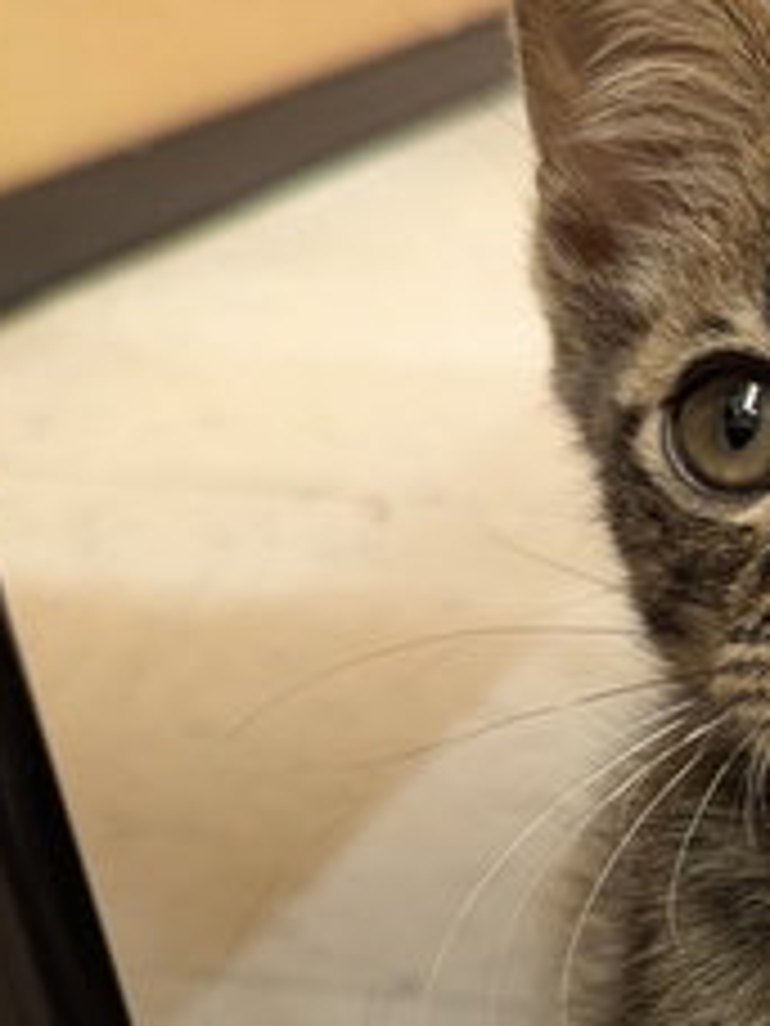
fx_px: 2076
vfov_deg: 26.0
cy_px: 1080
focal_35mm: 70
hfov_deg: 19.1
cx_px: 1063
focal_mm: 6.81
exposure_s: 1/120
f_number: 1.85
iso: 765
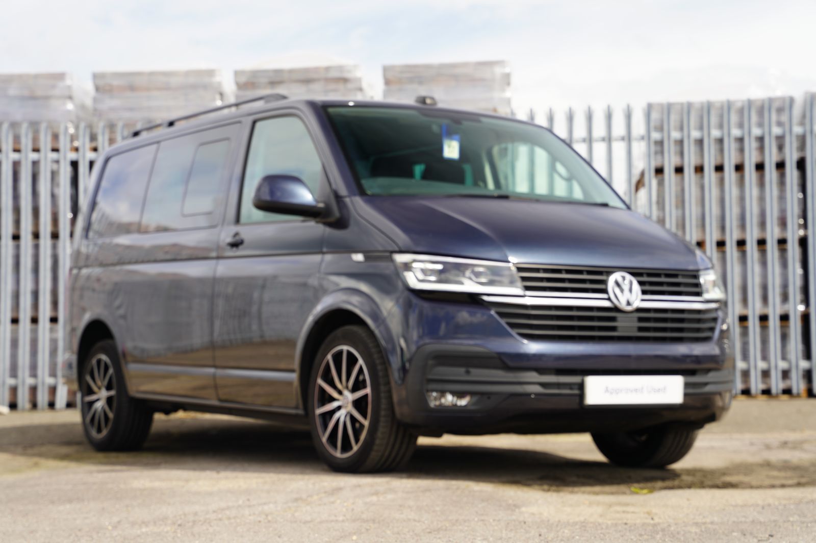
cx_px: 408
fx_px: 1511
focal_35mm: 67
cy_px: 272
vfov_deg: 20.4
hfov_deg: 30.2
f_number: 5
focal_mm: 66.7
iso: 100
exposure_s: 1/200
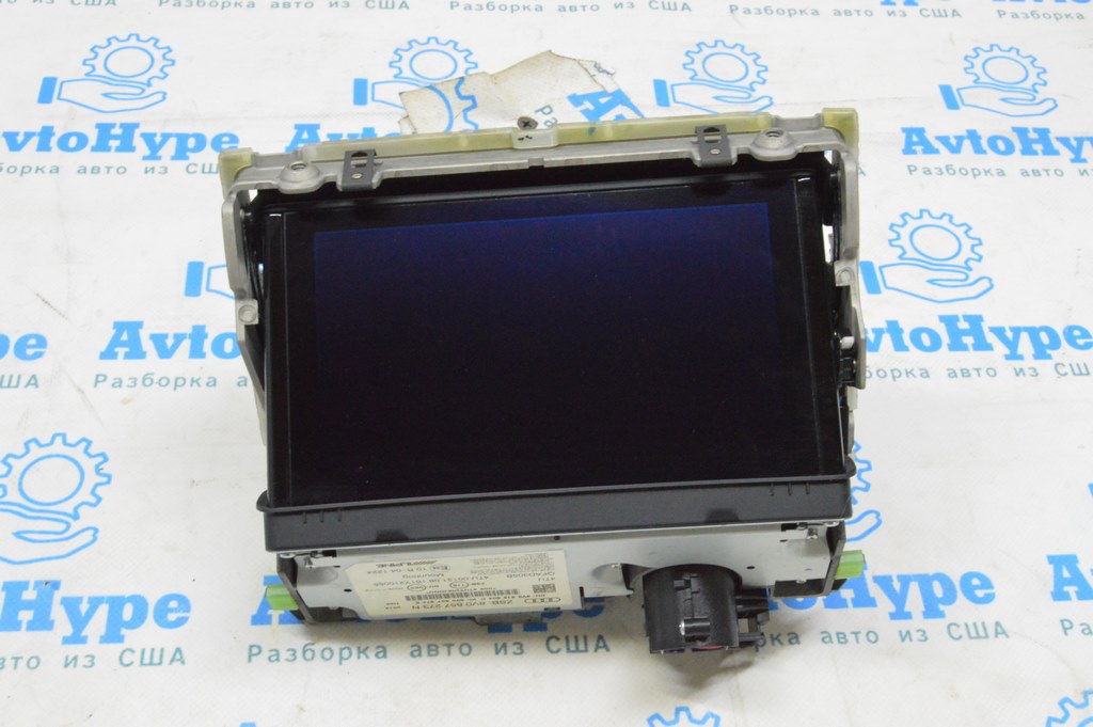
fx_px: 1411
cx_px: 546
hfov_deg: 42.4
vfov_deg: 28.9
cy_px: 364
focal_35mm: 46
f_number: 20
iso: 6400
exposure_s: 1/15
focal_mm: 31
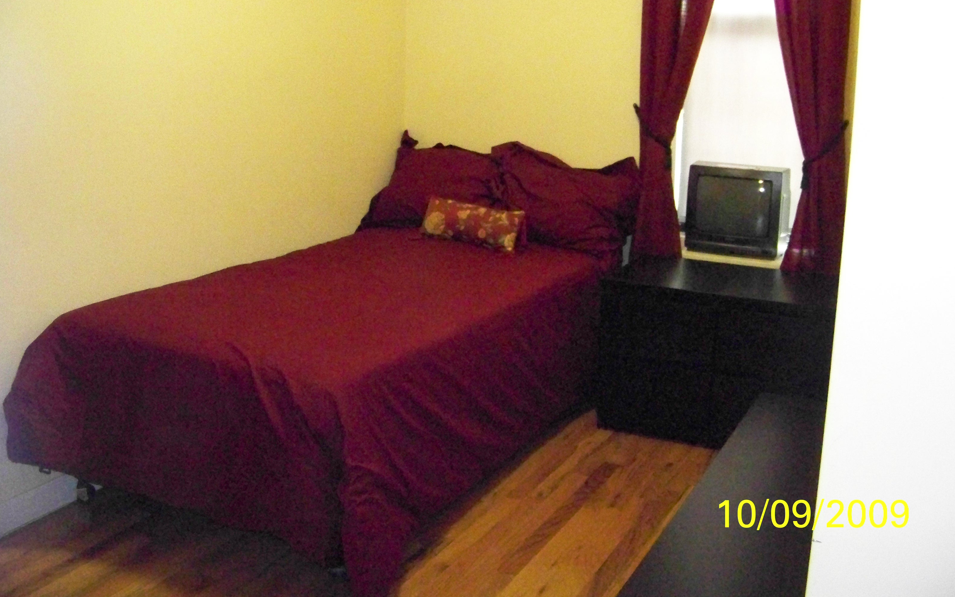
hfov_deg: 50.4
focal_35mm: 39
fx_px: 1015
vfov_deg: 32.7
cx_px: 485
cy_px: 243
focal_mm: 5.85
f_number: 2.8
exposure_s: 1/30
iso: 1600
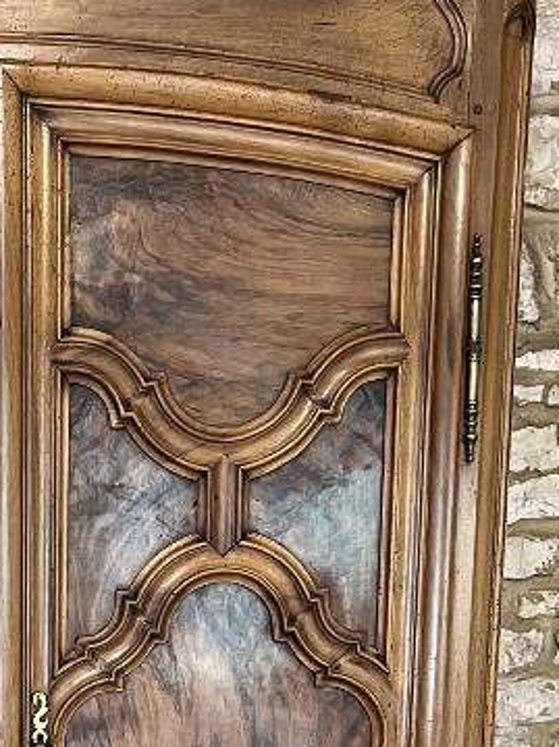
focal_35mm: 87
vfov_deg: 20.7
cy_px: 949
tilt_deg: -13.9
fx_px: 1874
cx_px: -91
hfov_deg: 16.3
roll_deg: +0.8
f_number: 1.6
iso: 125
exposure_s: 1/50
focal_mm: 5.1
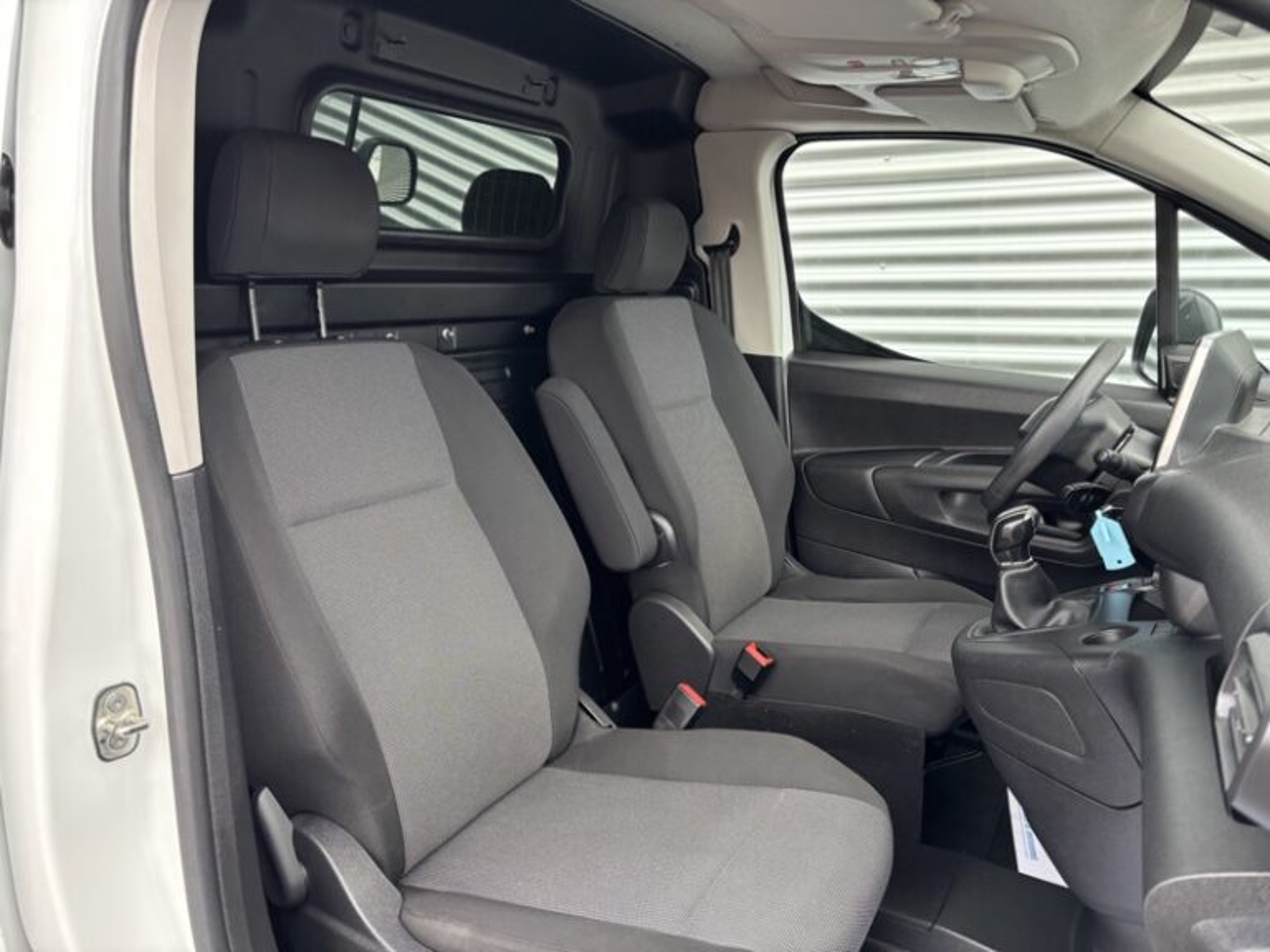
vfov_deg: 53.1
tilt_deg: -11.1
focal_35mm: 26
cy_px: 476
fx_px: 954
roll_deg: +0.5
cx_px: 635
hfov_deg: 67.3
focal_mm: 5.96
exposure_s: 1/97
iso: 125
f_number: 1.6
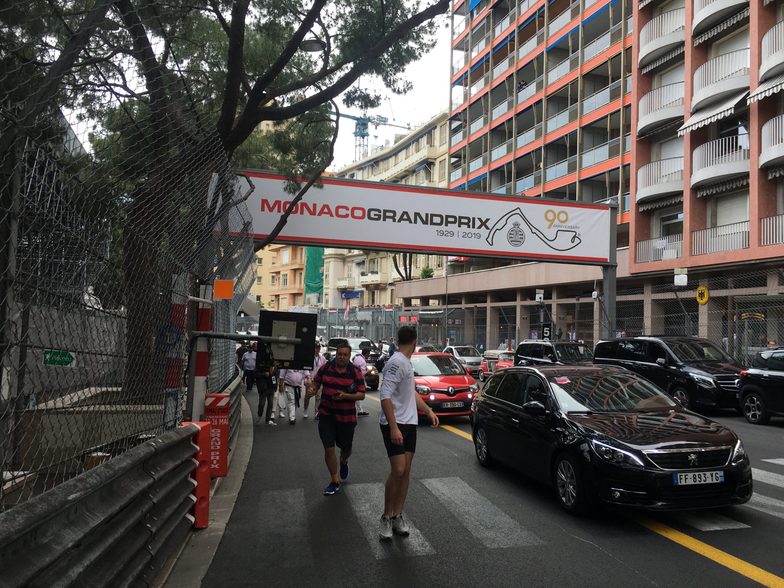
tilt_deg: +3.7
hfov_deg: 61.7
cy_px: 294
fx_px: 657
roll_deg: +1.7
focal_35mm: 29
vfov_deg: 48.2
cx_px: 392
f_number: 2.2
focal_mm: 4.15
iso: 25
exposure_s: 1/262
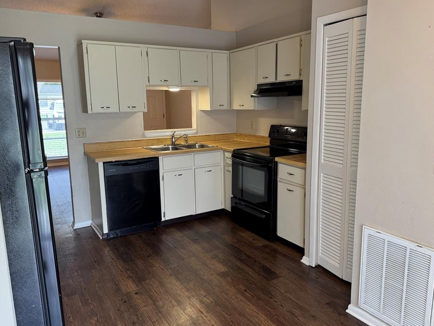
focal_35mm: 27
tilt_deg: -10.9
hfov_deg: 65.3
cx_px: 218
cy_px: 159
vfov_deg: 51.4
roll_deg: +0.3
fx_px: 339
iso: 125
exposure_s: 1/60
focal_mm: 6.76
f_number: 1.78
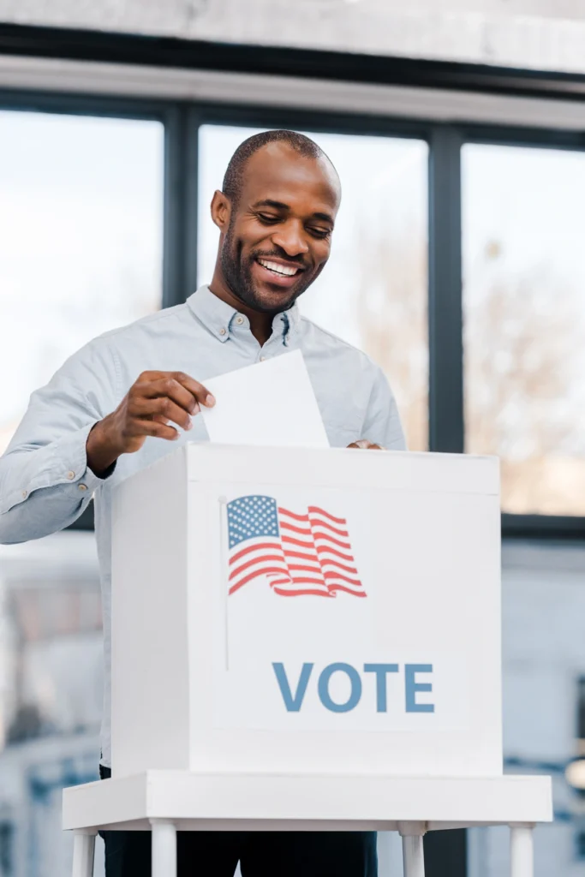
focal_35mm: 120
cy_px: 438
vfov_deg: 17.1
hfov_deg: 11.4
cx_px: 292
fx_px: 2924
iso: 125
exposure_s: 1/160
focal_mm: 120
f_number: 4.5
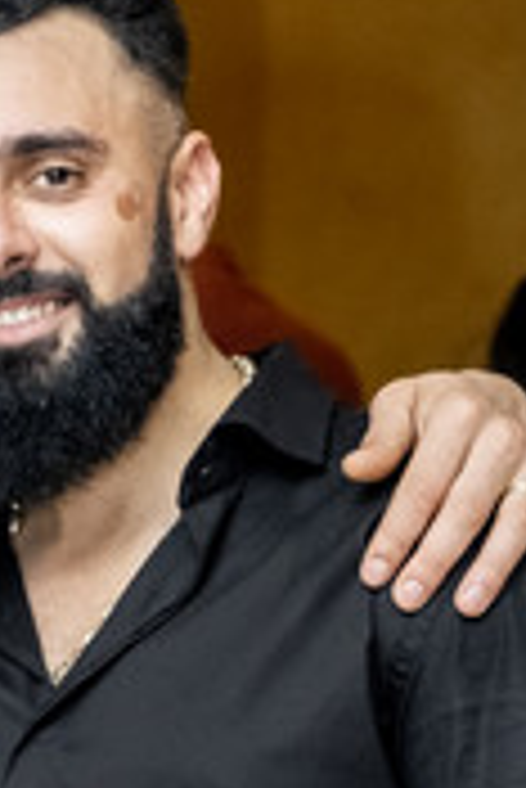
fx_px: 4396
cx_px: -232
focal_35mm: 201
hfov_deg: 6.8
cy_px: 833
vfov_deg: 10.1
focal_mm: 36.5
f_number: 2.8
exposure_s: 1/125
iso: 1600
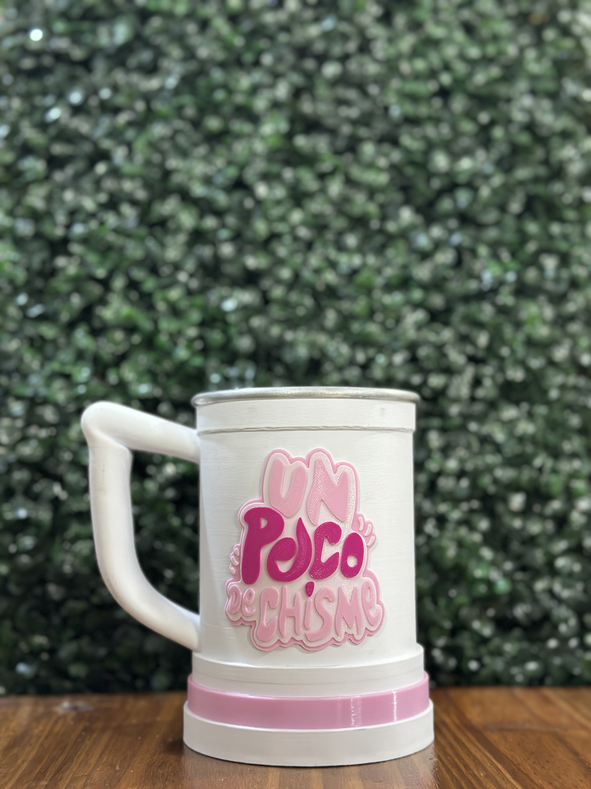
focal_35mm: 48
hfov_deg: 30.3
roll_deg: -0.2
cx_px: 296
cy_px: 394
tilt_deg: +5.2
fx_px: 1093
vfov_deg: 39.7
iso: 320
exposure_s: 1/50
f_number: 1.78
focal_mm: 6.86
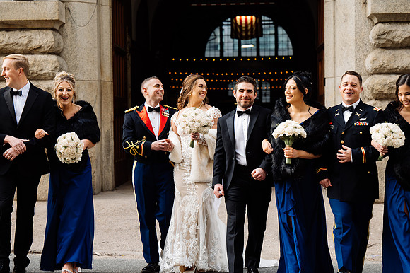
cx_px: 205
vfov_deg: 19.4
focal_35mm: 70
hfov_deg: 28.9
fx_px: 797
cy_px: 136
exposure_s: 1/320
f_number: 3.5
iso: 400
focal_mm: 70
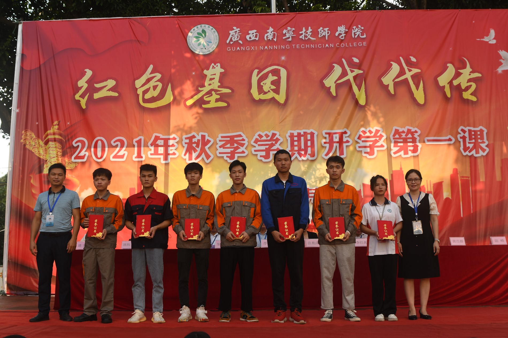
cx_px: 254
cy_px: 169
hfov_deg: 53.1
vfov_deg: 36.9
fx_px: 508
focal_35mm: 36
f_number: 4
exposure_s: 1/400
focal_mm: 24
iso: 100
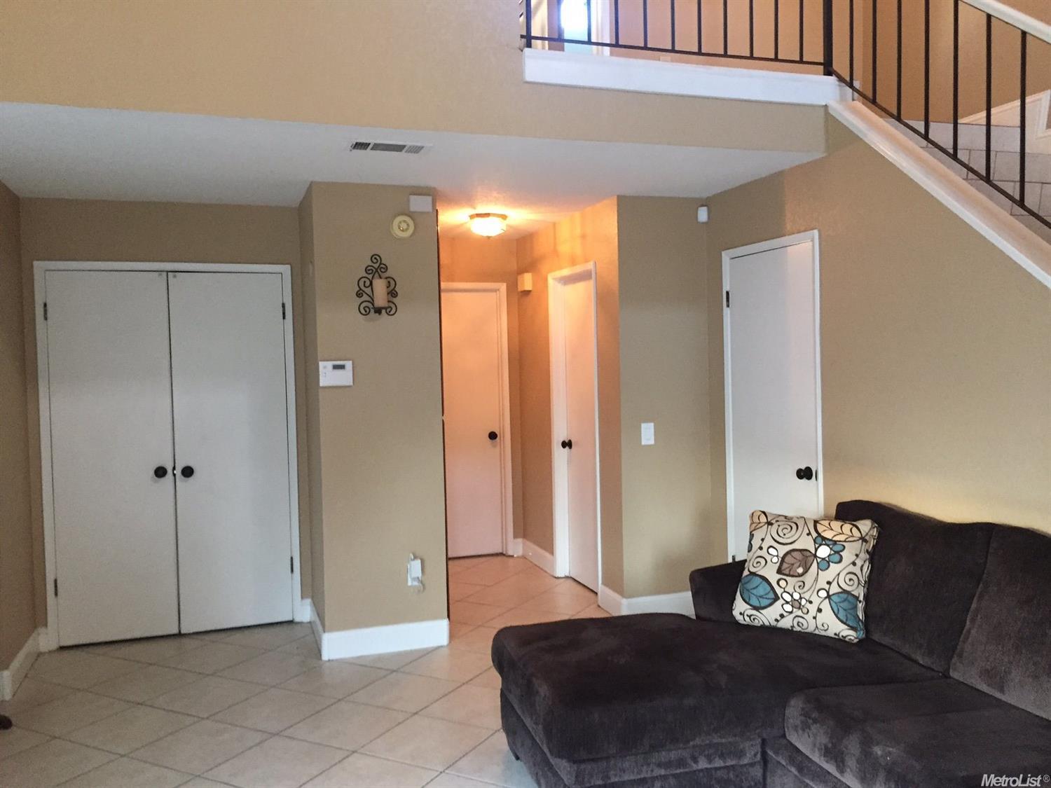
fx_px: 880
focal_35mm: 29
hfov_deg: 61.7
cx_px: 526
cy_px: 394
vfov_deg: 48.2
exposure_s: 1/17
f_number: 2.2
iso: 250
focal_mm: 4.15
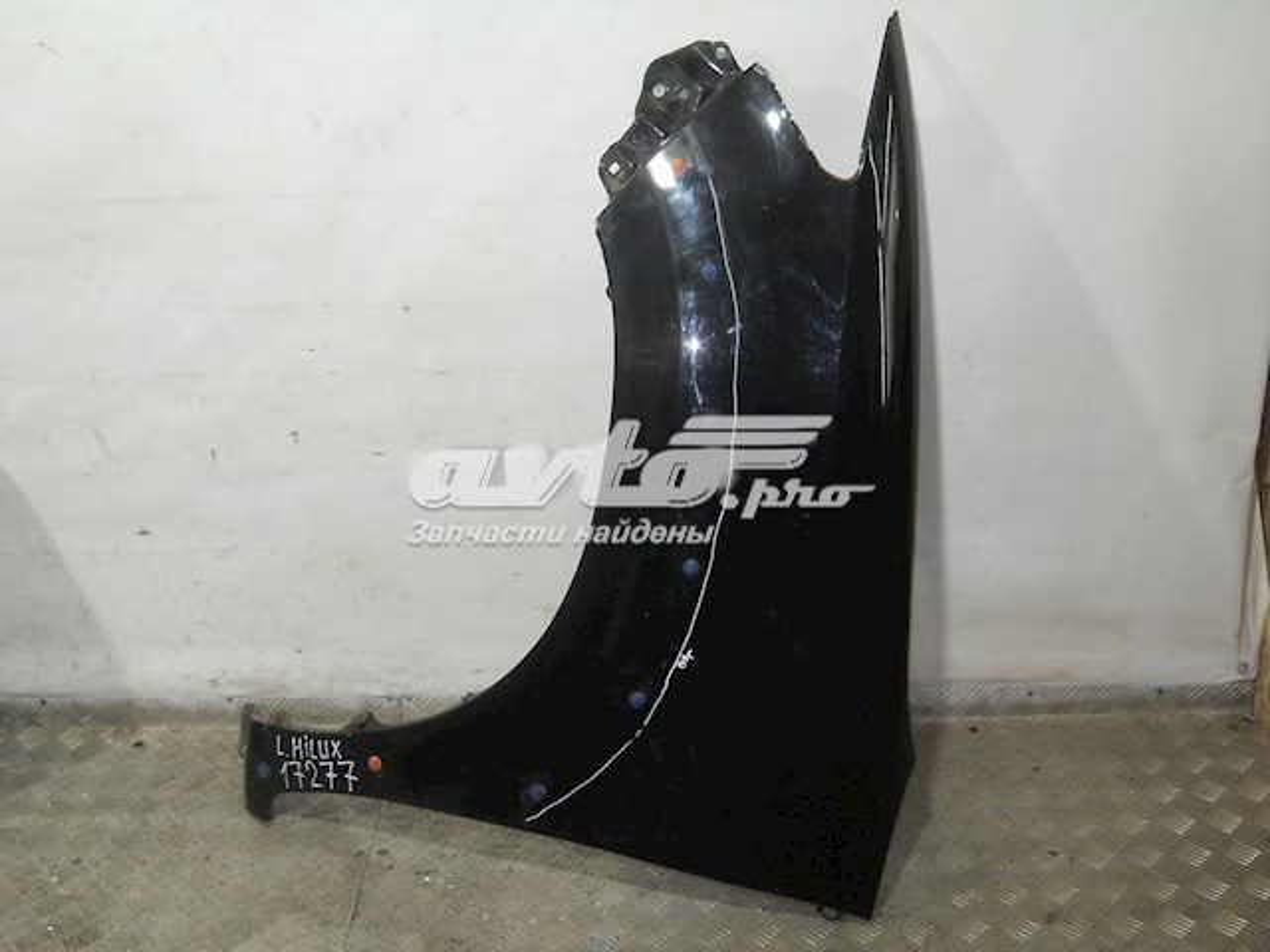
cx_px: 635
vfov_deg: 35.1
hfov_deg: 45.8
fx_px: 1504
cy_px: 476
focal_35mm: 41
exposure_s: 1/30
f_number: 3.1
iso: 160
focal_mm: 6.72
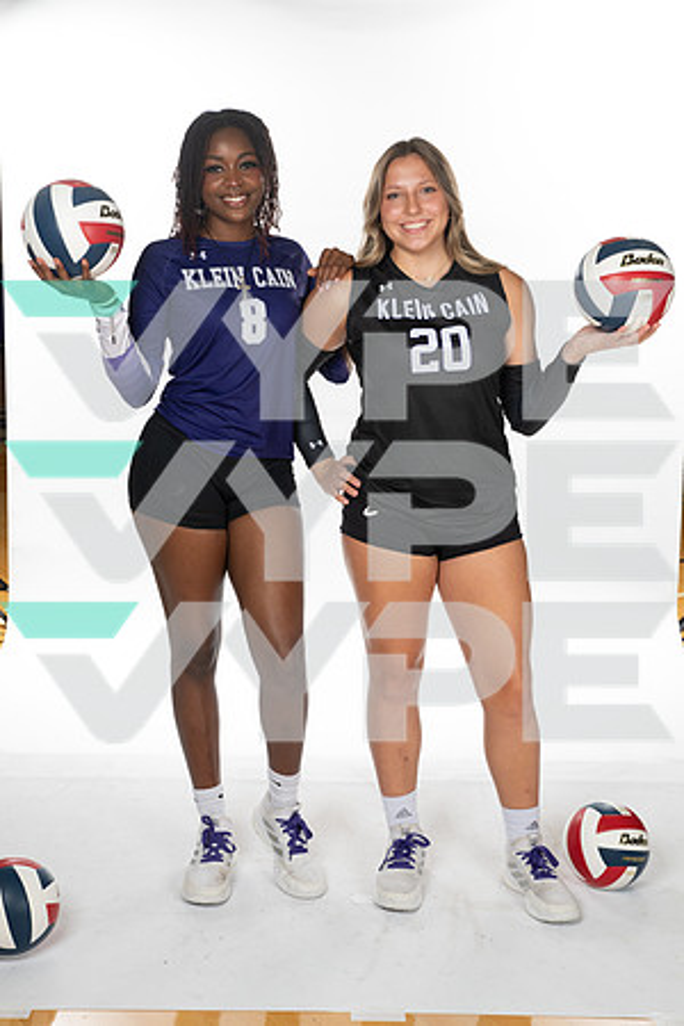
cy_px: 513
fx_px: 1368
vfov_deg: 41.1
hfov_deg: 28.1
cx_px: 342
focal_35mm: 48
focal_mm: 48
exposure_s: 1/320
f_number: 7.1
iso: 800
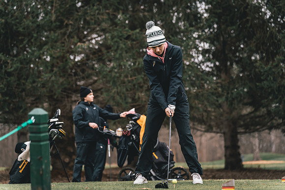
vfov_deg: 13.3
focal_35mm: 103
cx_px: 143
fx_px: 813
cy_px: 95
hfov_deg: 19.9
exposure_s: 1/4000
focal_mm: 99
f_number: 2.8
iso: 640
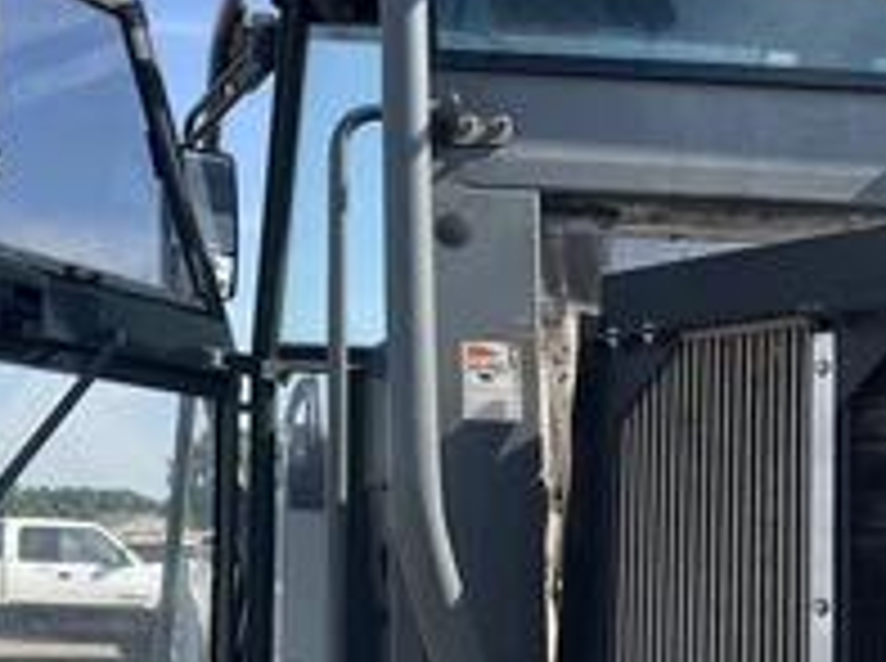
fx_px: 1507
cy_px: 338
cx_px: 166
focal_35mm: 59
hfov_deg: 31.8
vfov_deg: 24.7
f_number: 1.8
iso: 25
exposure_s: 1/1195
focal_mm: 3
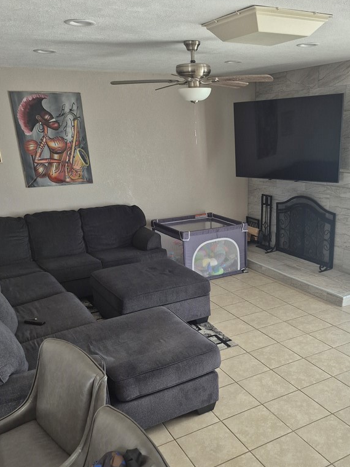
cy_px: 306
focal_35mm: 31
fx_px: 418
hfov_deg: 44.9
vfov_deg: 57.2
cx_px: 225
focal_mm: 5.4
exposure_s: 1/120
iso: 160
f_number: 1.8
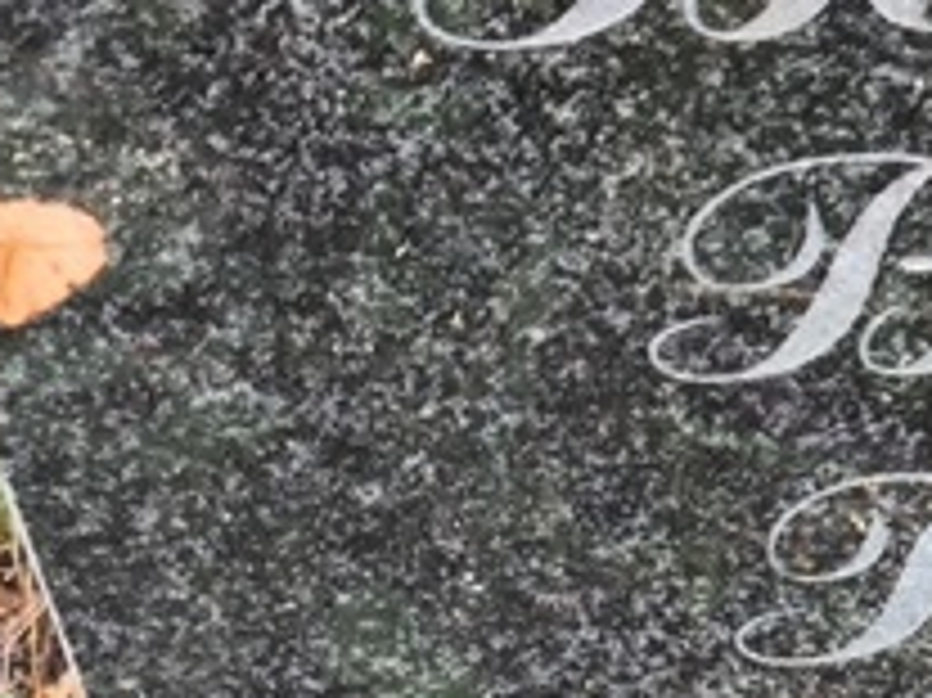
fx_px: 5193
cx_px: 1425
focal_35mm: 193
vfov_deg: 7.7
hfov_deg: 9.9
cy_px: 378
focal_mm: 4.71
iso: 50
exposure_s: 1/60
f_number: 1.7
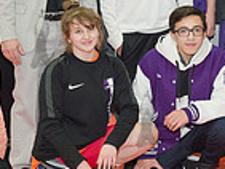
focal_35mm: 142
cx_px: 369
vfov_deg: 10.4
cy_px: 39
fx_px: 924
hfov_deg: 12.9
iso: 2500
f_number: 5.6
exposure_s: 1/160
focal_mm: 35
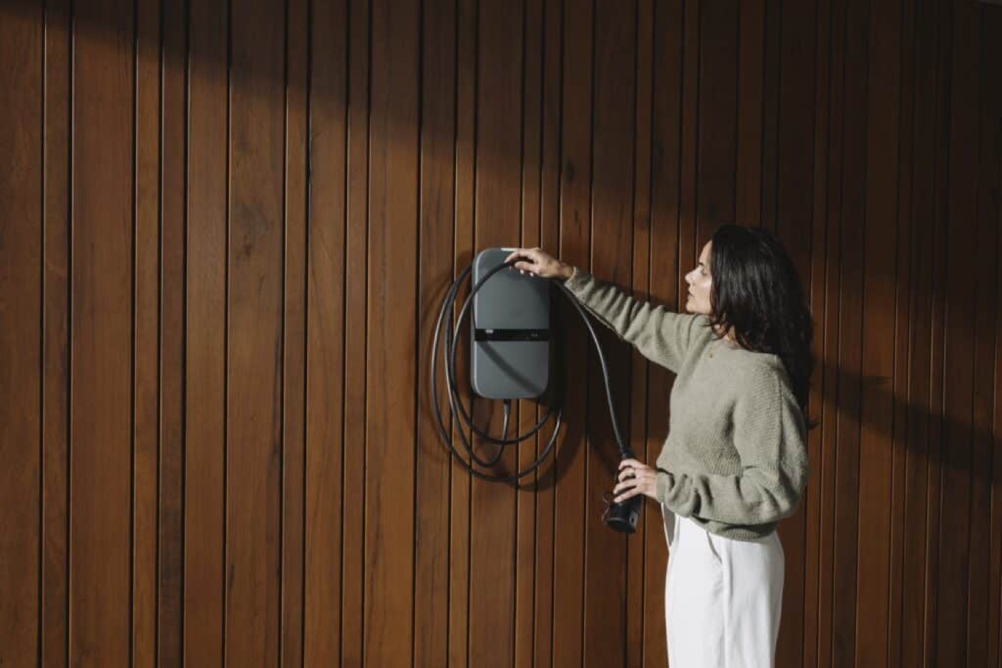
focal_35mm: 38
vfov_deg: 35.0
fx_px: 1057
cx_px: 501
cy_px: 334
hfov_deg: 50.7
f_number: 11
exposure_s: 1/160
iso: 250
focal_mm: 38
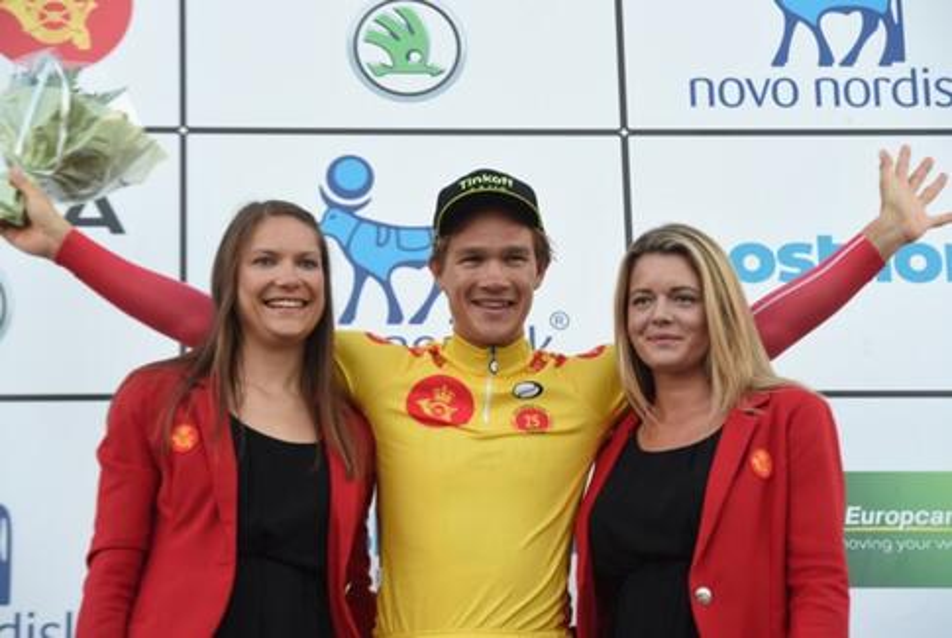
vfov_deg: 11.5
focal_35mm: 120
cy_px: 319
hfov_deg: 17.0
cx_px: 476
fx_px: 3178
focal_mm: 120
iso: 2000
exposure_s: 1/160
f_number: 5.6
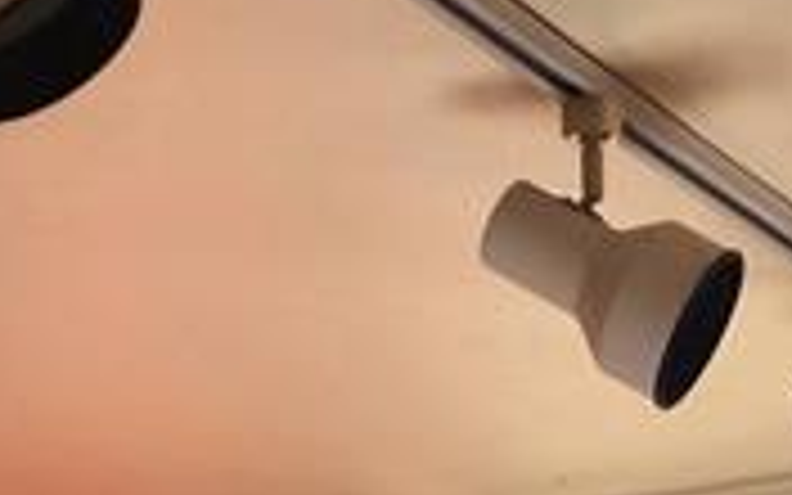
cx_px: 387
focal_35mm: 142
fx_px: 3065
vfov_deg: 7.9
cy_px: 1512
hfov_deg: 14.7
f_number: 1.8
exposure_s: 1/217
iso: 12
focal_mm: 6.4
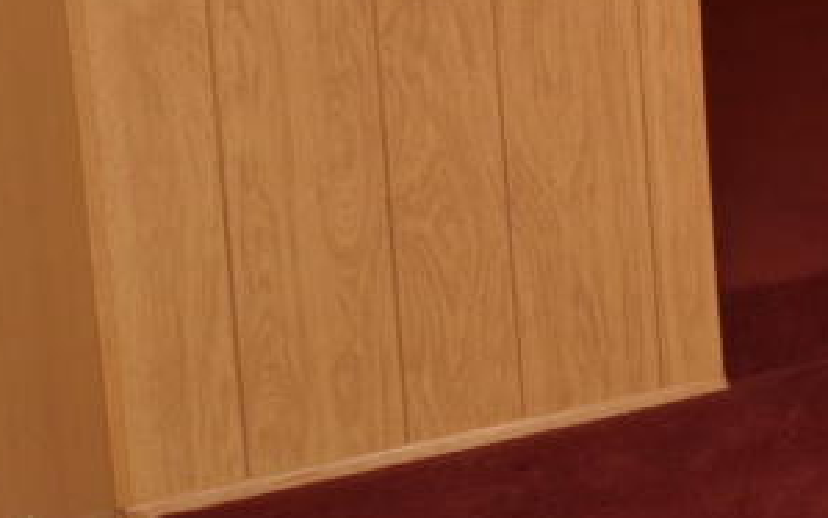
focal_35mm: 71
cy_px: -216
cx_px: 1430
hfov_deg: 21.2
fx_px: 1602
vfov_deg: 16.9
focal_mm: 12
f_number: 5.6
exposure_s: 1/60
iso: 400
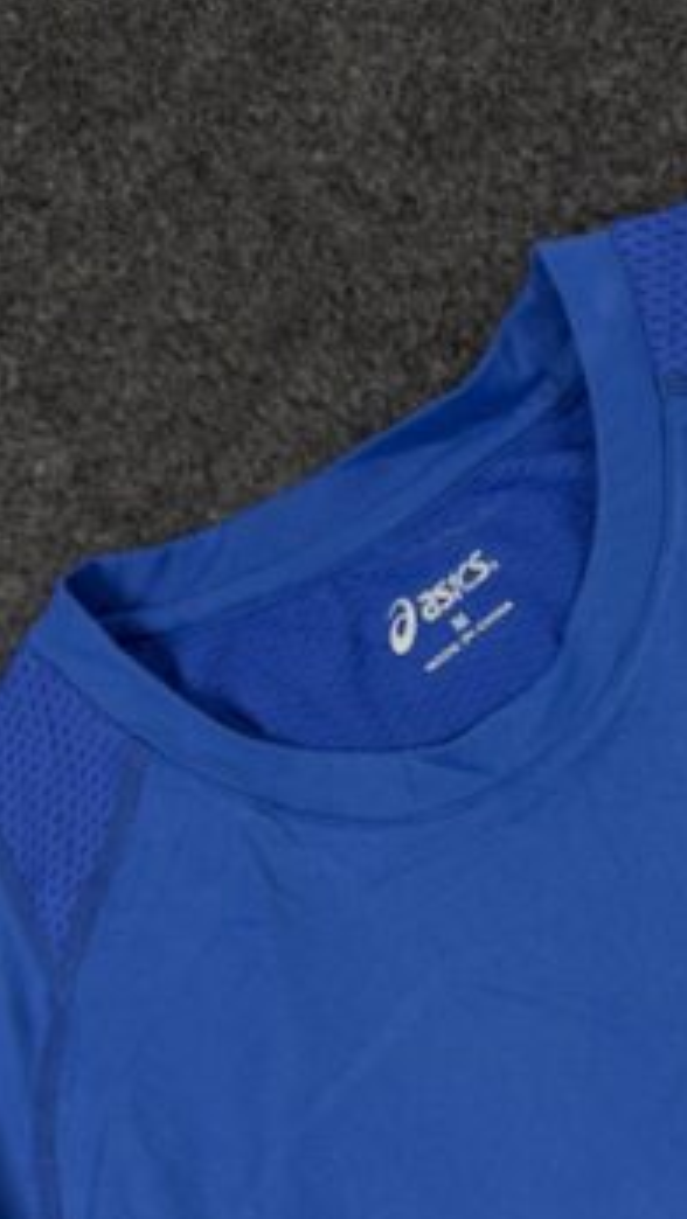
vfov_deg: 50.1
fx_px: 1294
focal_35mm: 40
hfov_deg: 28.4
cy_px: 748
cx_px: 641
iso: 125
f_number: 1.78
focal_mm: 6.76
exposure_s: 1/100
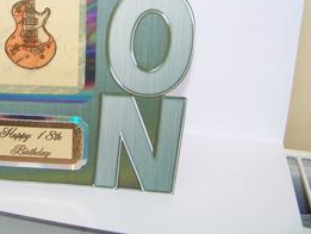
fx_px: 557
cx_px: 60
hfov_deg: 30.4
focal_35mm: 62
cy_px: 35
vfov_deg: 23.2
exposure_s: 1/200
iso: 68
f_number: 2.8
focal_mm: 5.85
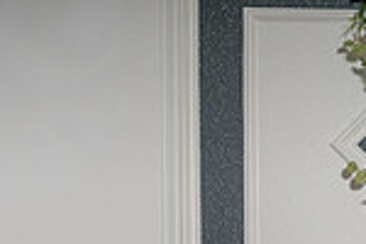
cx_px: 703
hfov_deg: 9.0
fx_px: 2196
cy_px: 467
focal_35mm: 216
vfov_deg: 6.2
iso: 200
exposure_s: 1/200
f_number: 6.3
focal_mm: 56
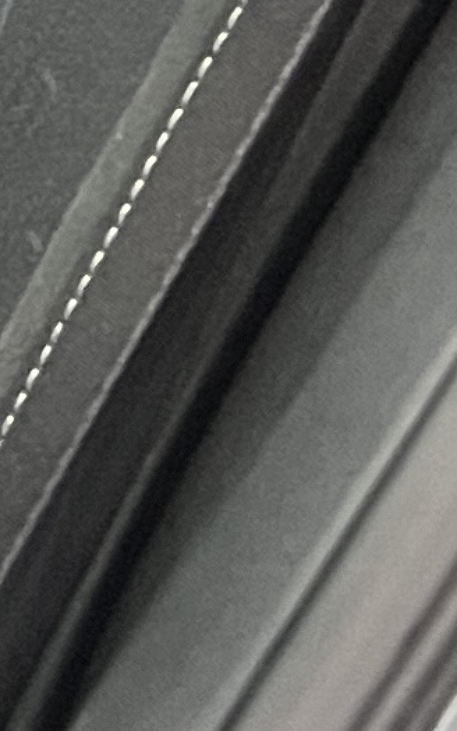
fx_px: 4220
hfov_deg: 5.3
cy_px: -914
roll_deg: -1.1
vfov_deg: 9.1
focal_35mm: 212
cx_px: -1521
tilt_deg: -7.7
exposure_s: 1/50
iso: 400
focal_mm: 5.7
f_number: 1.5
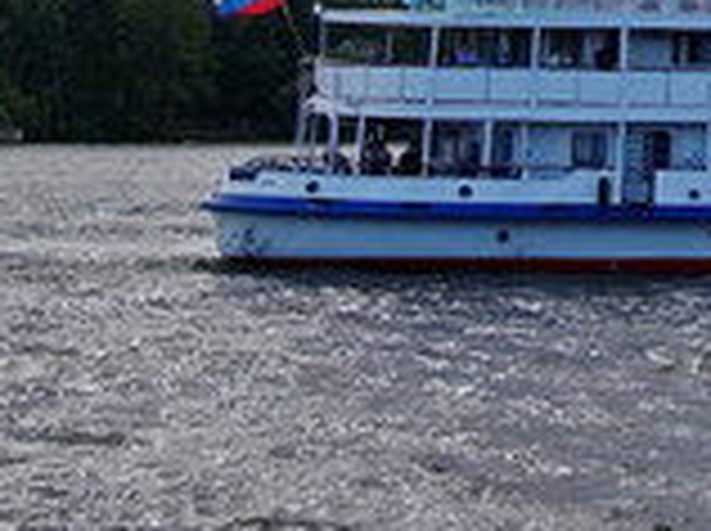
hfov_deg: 11.1
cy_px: -184
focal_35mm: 164
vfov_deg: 8.9
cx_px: 1372
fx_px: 3363
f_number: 10
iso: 100
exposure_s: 1/160
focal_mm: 28
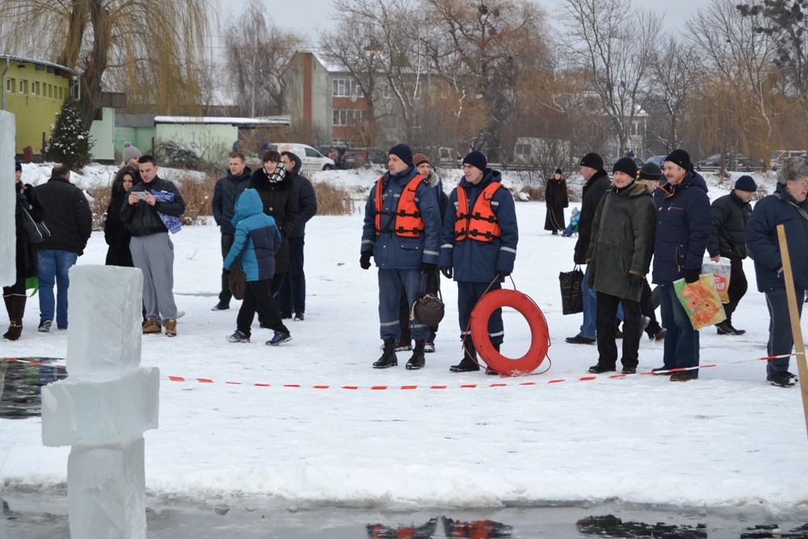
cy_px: 270
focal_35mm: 82
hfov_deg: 24.6
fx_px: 1852
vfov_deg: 16.6
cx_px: 404
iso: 100
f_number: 6.3
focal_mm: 55
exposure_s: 1/160
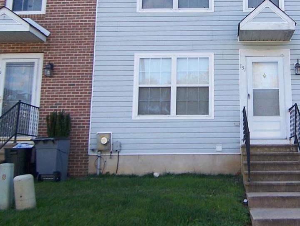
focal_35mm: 46
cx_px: 226
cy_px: 90
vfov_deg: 31.5
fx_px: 399
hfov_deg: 40.0
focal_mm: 3.8
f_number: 2.8
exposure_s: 1/250
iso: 64
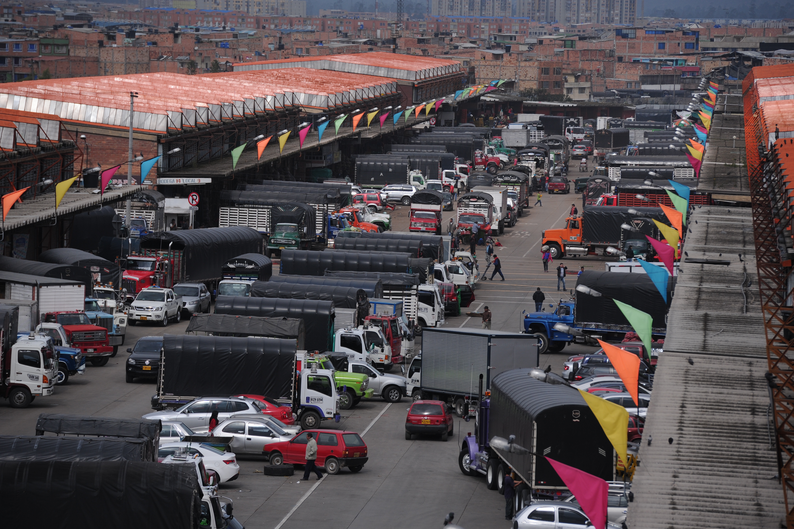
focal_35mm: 200
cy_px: 264
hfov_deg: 10.3
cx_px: 397
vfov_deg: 6.9
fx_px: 4408
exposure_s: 1/3200
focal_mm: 200
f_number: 5.6
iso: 400
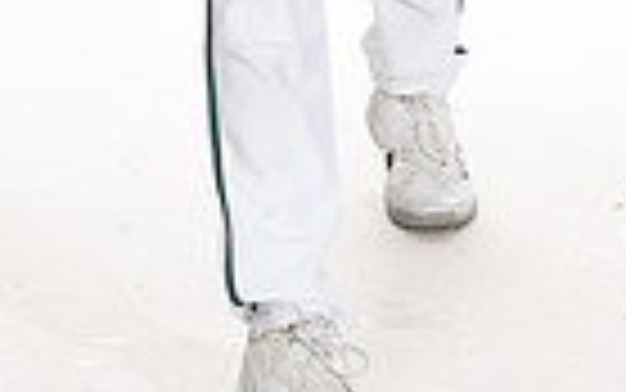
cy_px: -541
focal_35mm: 188
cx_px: 464
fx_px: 3209
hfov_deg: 11.1
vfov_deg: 6.6
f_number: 6.3
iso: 400
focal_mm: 57
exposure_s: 1/250
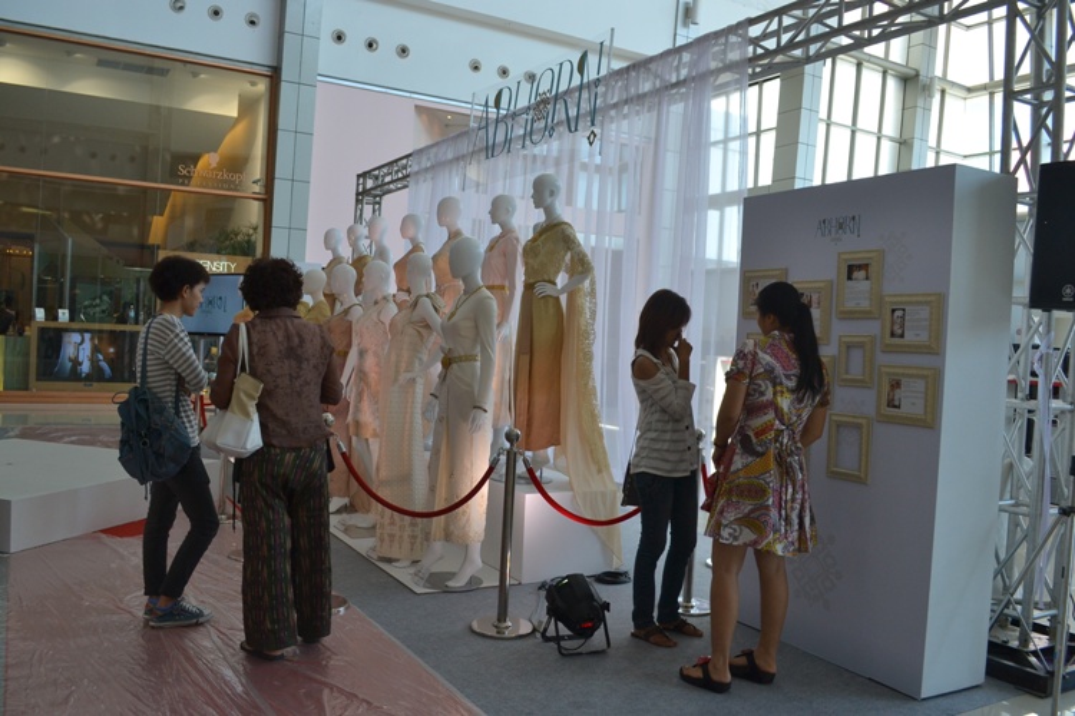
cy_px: 358
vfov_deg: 43.6
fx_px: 896
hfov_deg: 61.9
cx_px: 538
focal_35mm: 30
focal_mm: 20
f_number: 6.3
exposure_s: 1/100
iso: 400
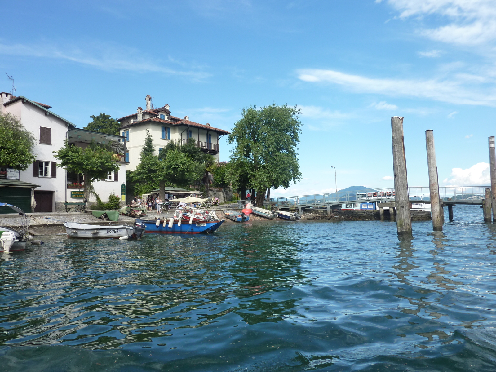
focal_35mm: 25
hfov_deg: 69.4
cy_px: 186
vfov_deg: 54.9
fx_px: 358
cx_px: 248
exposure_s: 1/400
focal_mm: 4.1
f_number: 4
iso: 125
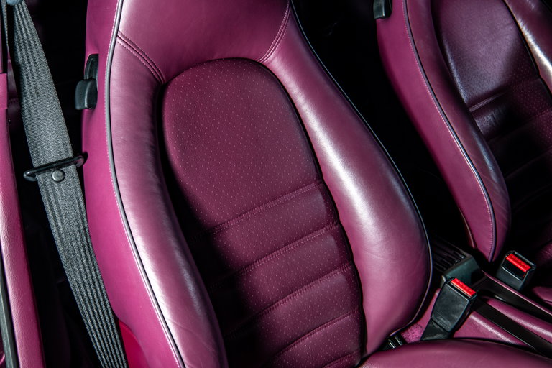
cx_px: 276
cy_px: 184
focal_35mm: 58
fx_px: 889
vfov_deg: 23.4
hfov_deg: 34.5
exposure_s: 1/100
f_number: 10
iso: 200
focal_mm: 58
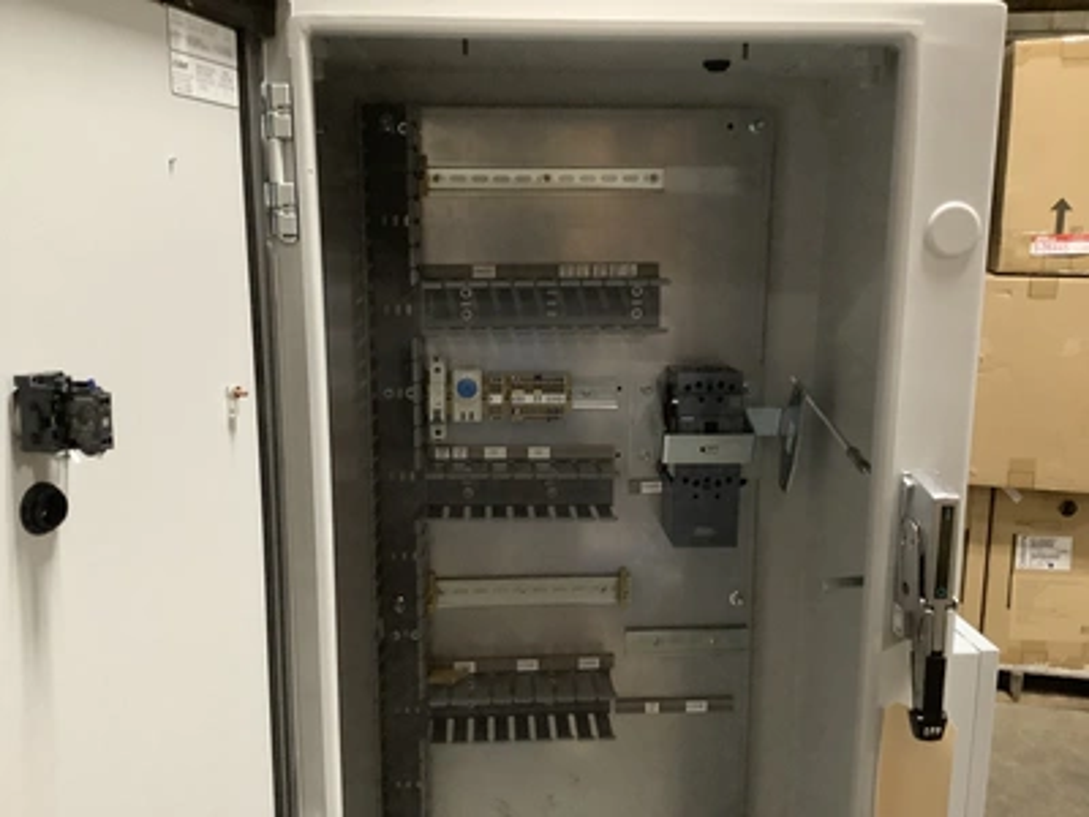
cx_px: 544
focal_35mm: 31
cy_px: 408
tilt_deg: -11.3
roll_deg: -1.0
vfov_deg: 45.4
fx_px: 975
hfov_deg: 58.4
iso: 800
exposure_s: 1/30
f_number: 2.4
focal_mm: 3.3
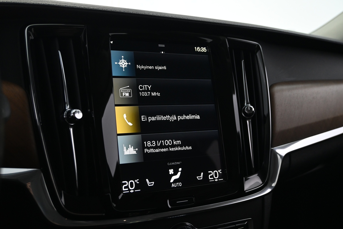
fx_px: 314
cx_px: 172
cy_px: 114
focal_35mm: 33
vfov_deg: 40.0
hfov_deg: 57.2
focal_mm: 22
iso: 1600
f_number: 4
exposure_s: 1/30
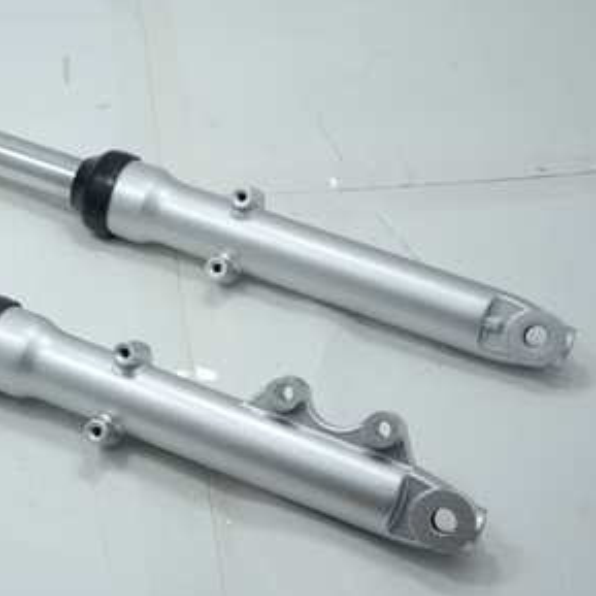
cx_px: -25
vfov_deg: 20.4
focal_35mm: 85
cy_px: 260
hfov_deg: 19.7
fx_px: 1656
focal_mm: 32
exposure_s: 1/50
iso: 100
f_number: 4.5
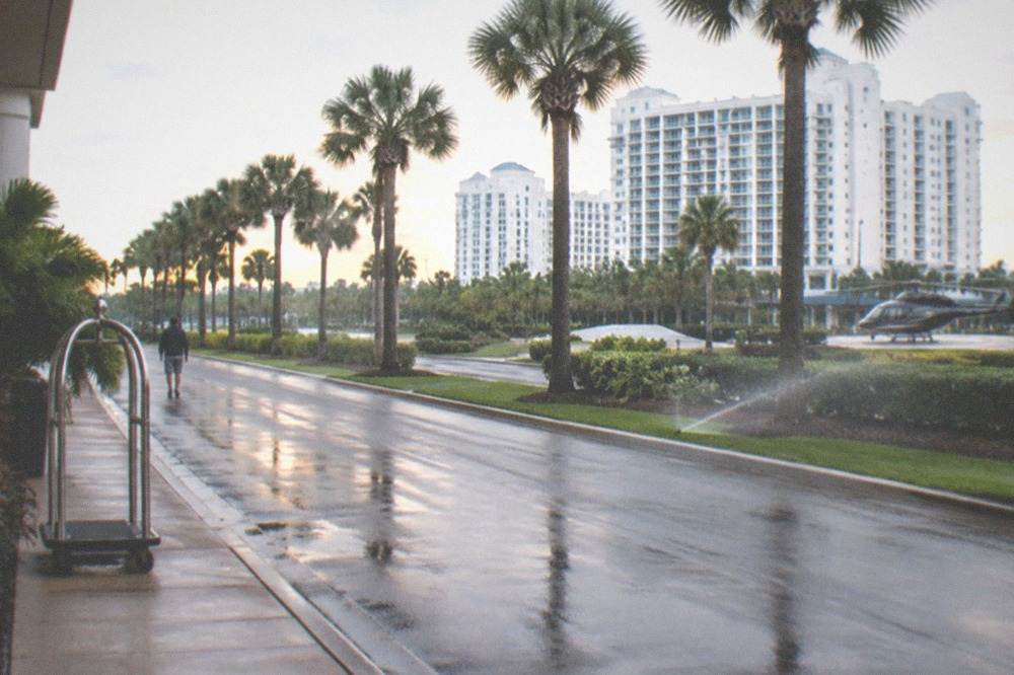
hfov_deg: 41.9
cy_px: 338
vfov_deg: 28.6
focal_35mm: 47
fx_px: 1323
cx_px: 507
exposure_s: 1/320
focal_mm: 47
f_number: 11
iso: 500
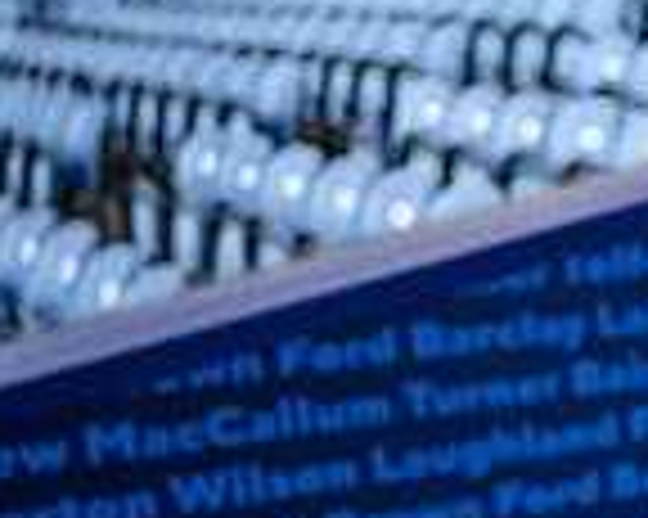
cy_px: 412
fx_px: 2032
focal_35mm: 106
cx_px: 1292
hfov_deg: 14.9
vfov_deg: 14.4
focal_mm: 28
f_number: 3.2
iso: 500
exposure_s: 1/250
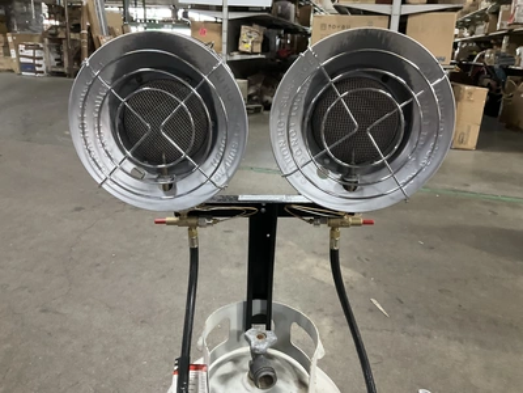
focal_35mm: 29
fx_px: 438
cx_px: 262
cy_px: 196
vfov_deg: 48.2
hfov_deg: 61.7
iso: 320
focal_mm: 3
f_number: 1.8
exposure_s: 1/40
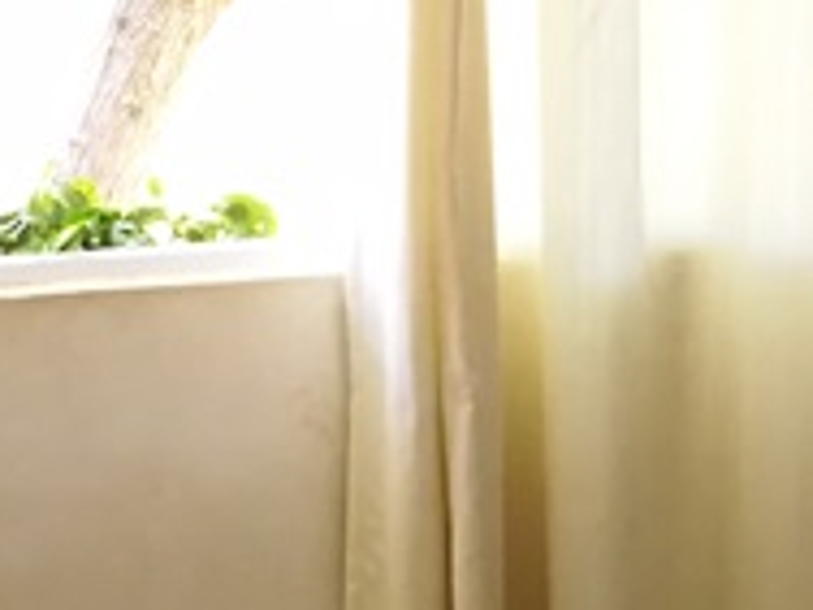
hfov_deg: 13.4
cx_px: 597
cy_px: 549
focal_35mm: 147
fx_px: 3452
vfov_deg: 10.0
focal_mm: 3.95
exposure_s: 1/33.3
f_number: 2.2
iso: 125
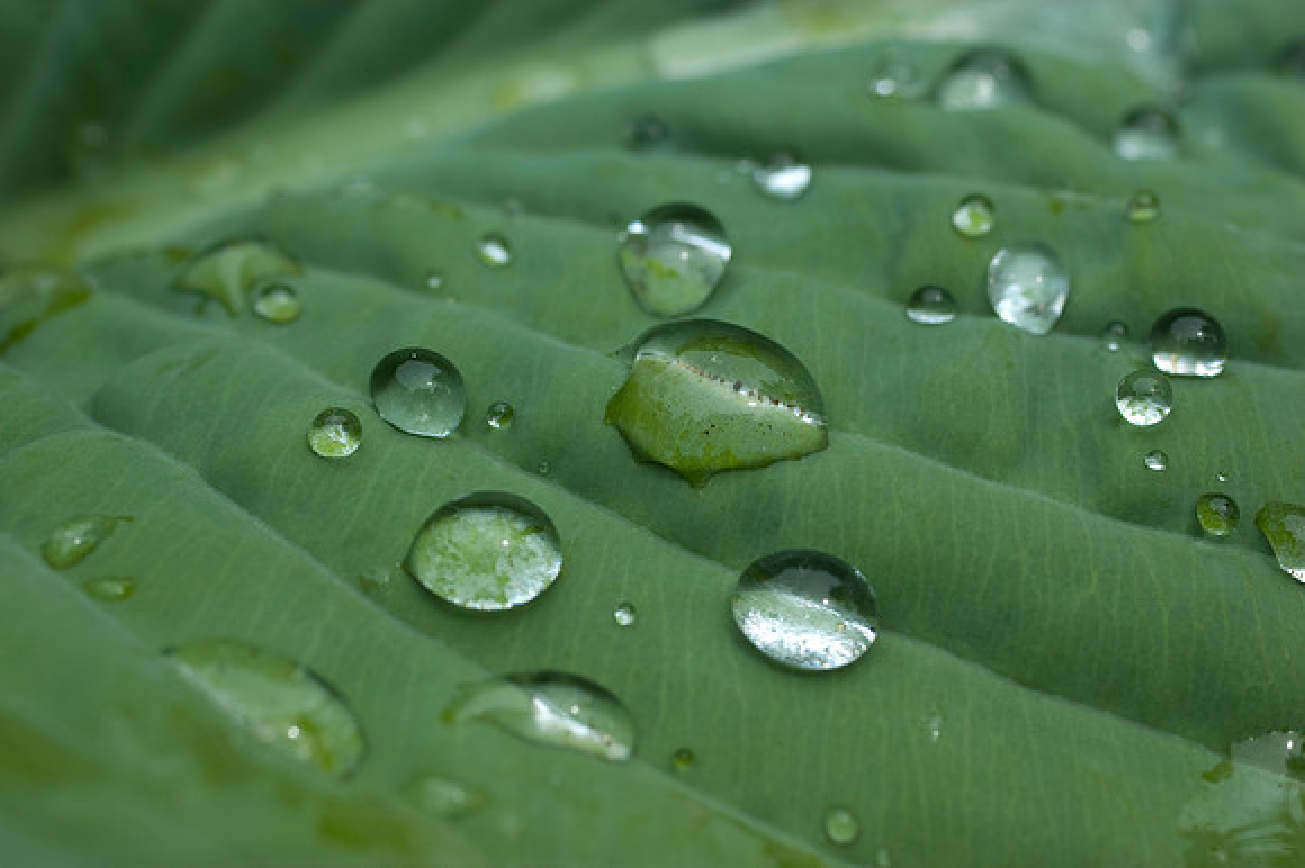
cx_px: 652
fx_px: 2717
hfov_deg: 27.0
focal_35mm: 75
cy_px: 434
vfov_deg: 18.2
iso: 200
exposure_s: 1/200
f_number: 7.1
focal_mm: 50
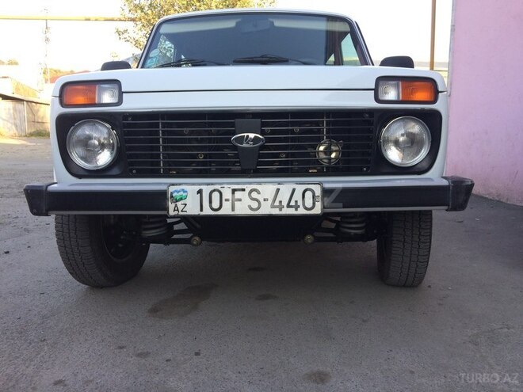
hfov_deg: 61.7
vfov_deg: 48.2
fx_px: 438
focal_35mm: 29
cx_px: 262
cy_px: 196
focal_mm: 4.15
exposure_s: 1/223
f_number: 2.2
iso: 32
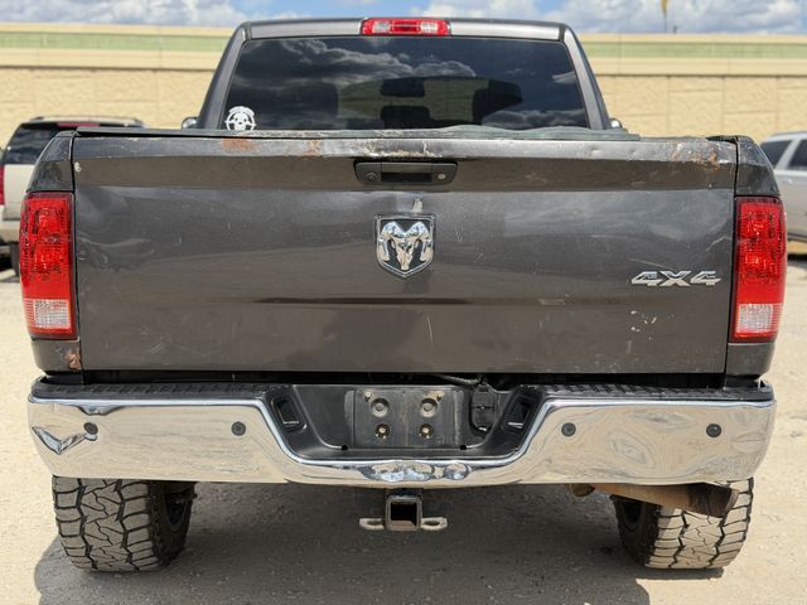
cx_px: 404
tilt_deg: -9.4
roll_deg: +0.8
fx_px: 1119
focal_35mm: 48
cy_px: 302
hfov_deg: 39.7
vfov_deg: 30.3
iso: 80
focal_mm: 6.76
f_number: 1.78
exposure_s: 1/3704
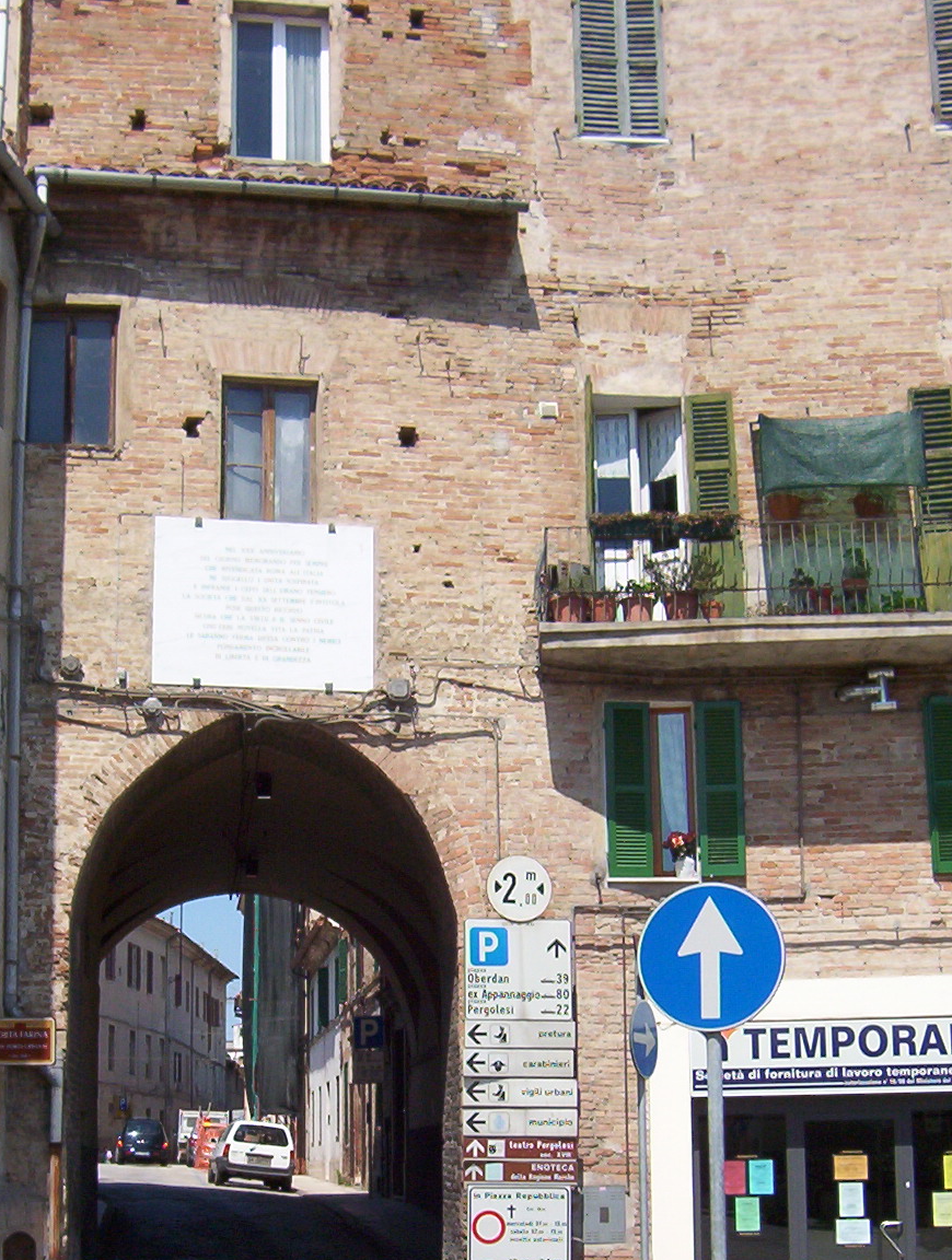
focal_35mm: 51
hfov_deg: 28.6
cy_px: 862
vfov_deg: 36.9
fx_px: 1862
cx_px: 383
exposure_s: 1/861
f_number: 5.24
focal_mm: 5.54
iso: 100
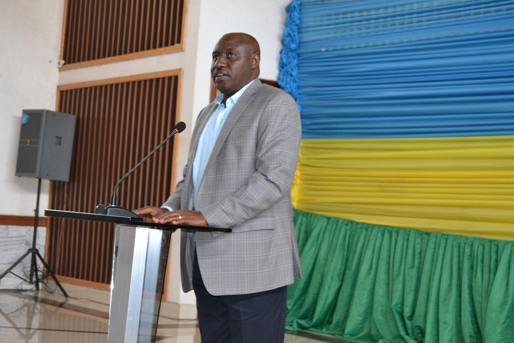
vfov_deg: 19.4
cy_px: 173
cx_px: 256
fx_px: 999
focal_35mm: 70
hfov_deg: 28.8
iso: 1400
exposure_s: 1/60
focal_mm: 46
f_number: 5.3
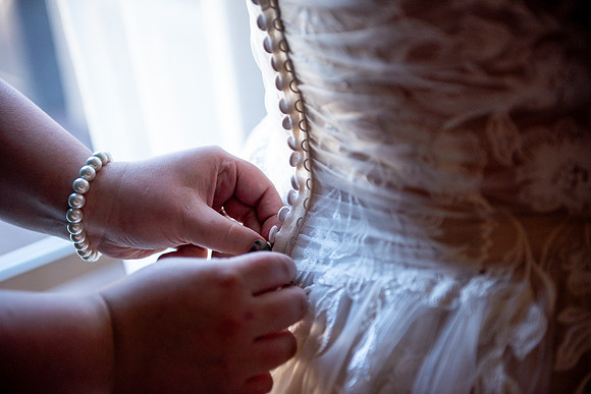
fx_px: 1149
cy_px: 197
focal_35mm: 70
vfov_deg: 19.5
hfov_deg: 28.8
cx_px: 296
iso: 1000
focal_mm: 70
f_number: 2.8
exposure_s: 1/200
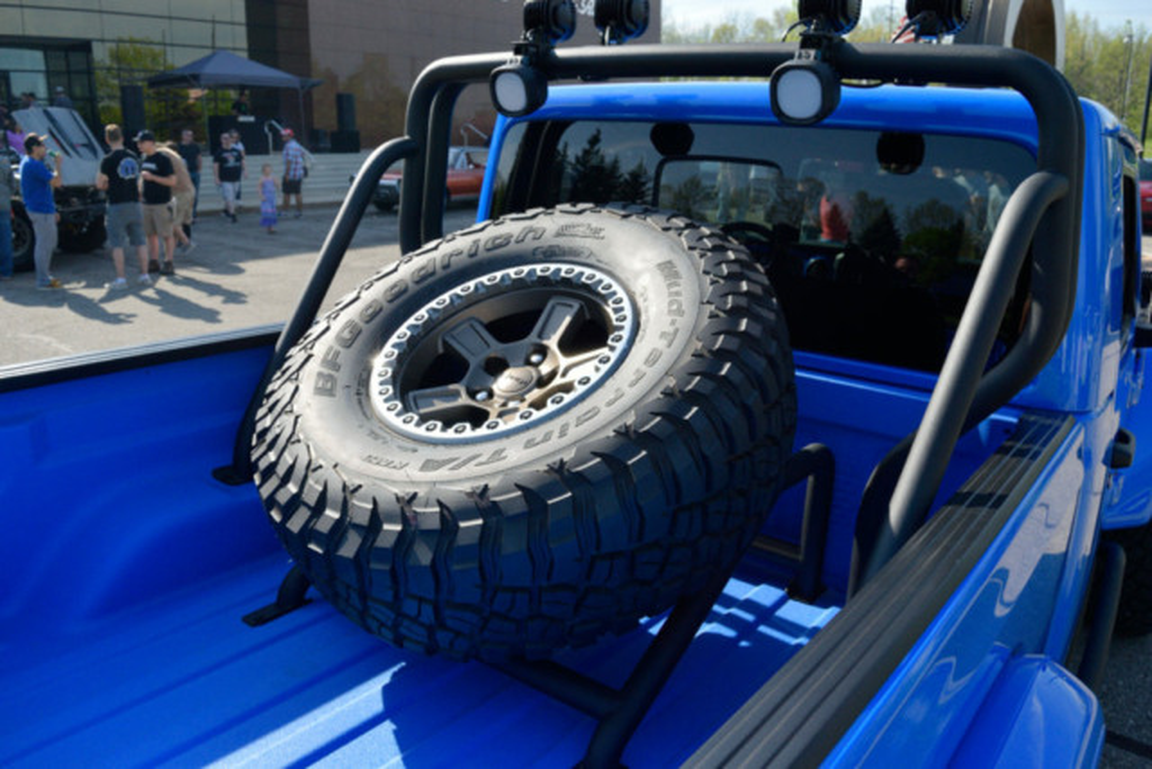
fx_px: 864
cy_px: 384
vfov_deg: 48.0
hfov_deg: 67.4
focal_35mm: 27
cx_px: 576
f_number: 6.3
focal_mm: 18
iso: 400
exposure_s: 1/1600
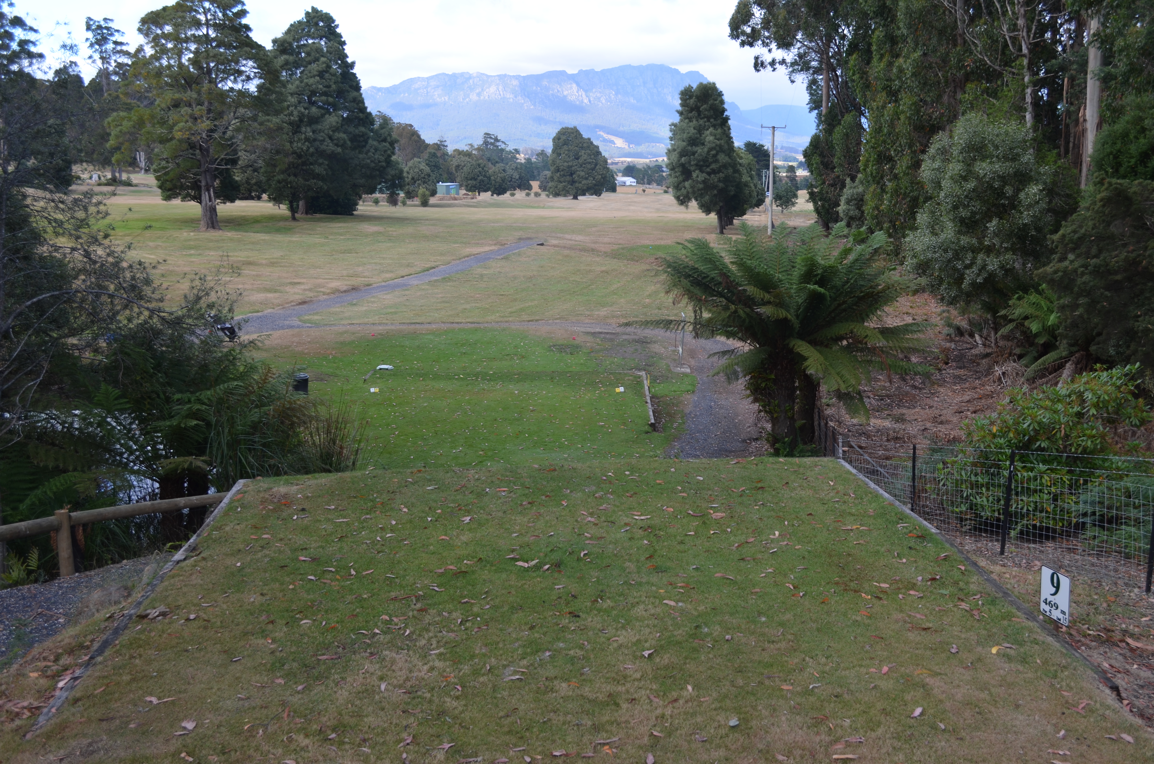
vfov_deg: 34.1
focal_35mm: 39
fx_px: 1248
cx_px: 577
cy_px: 382
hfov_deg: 49.6
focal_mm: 26
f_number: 5.6
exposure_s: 1/125
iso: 100
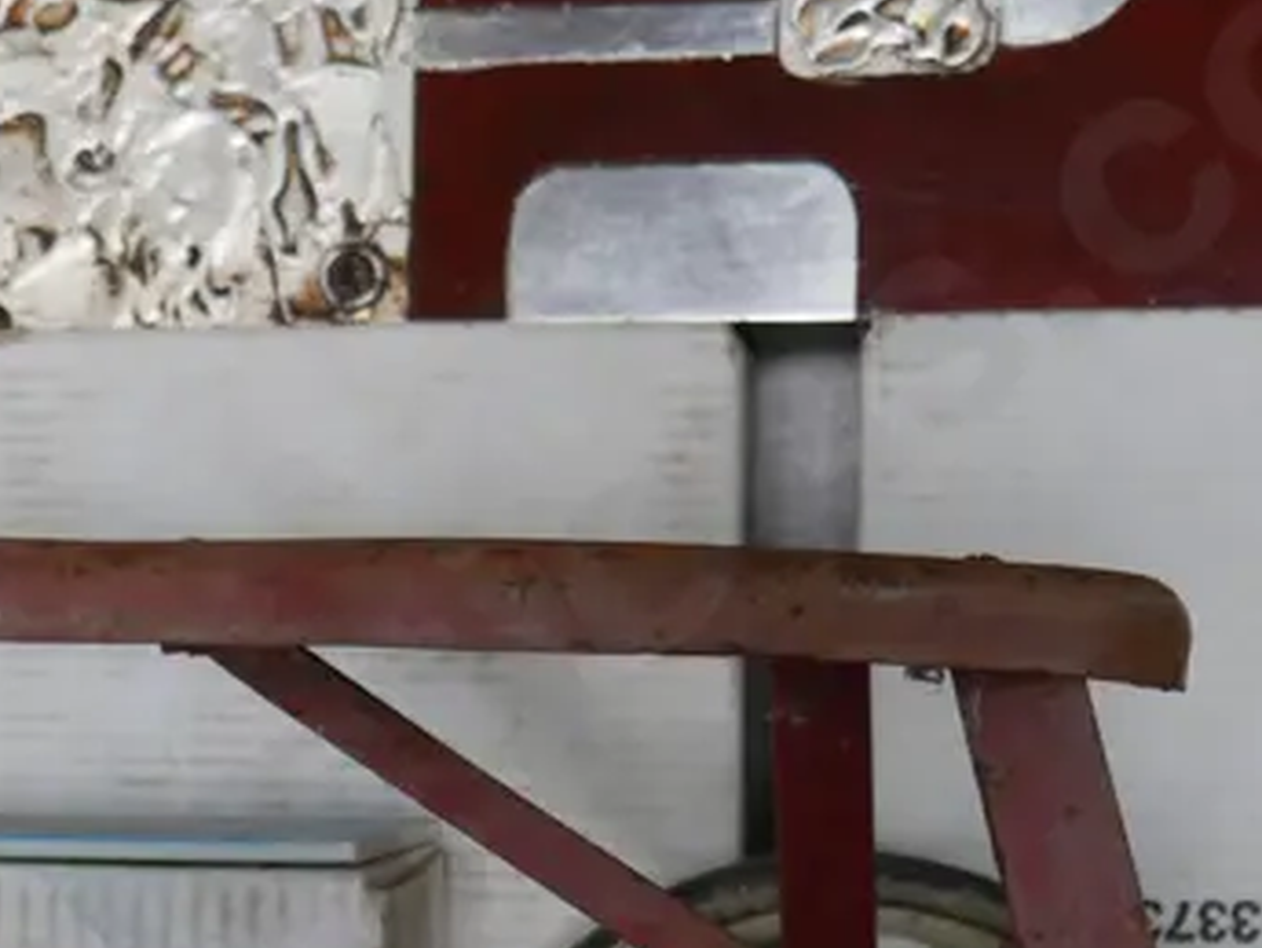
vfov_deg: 16.4
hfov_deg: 21.7
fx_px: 3246
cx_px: 209
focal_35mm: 89
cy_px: 888
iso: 250
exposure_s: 1/60
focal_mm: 15
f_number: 3.6
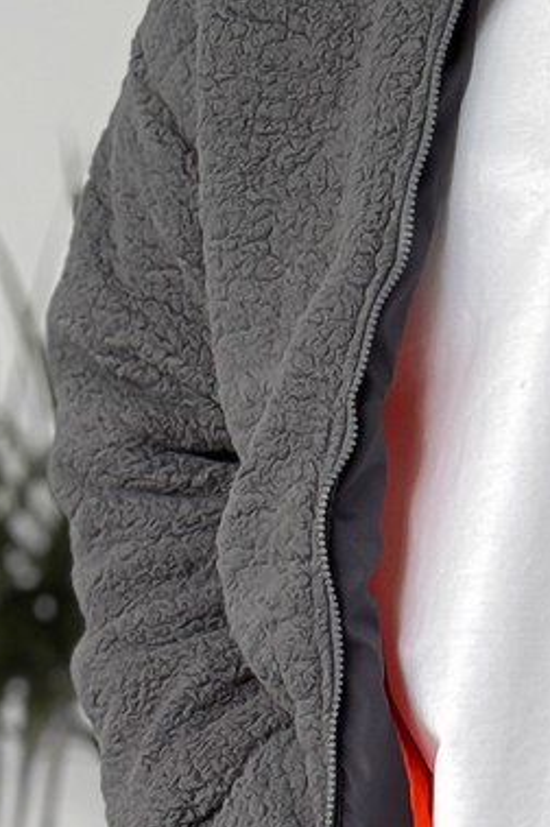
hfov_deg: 6.4
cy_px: 1268
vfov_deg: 9.5
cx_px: 821
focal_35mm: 211
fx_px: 4844
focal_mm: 6.86
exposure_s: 1/60
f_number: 1.8
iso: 100
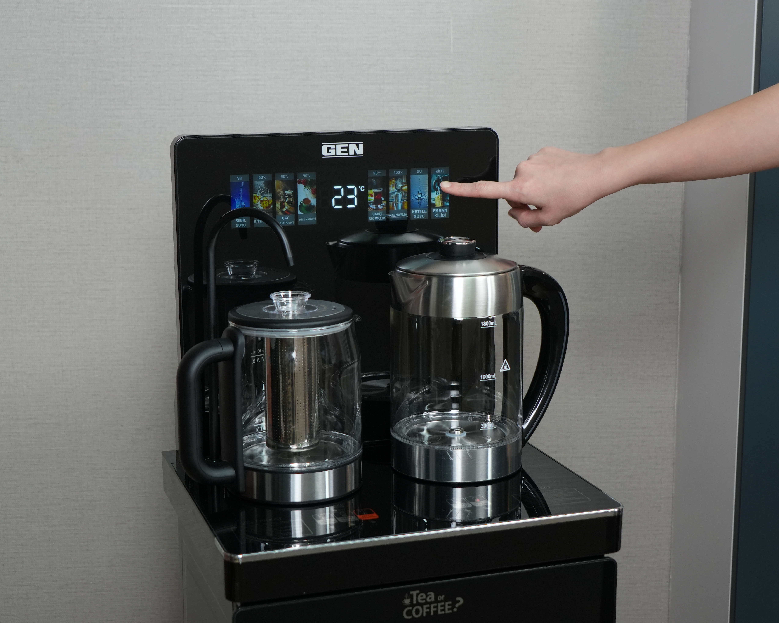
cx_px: 391
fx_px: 1373
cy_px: 311
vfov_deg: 25.6
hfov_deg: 31.7
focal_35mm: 60
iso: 640
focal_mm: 35
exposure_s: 1/100
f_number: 4
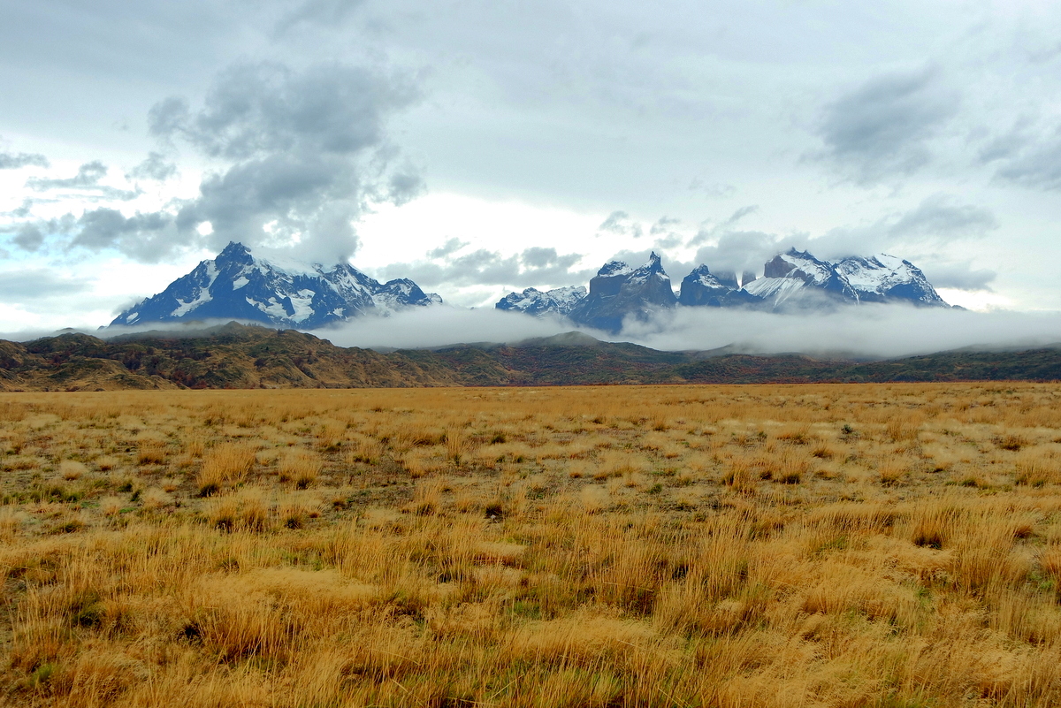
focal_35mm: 32
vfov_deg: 41.1
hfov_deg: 58.7
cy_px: 354
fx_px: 943
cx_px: 530
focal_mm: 21
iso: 100
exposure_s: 1/125
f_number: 4.5
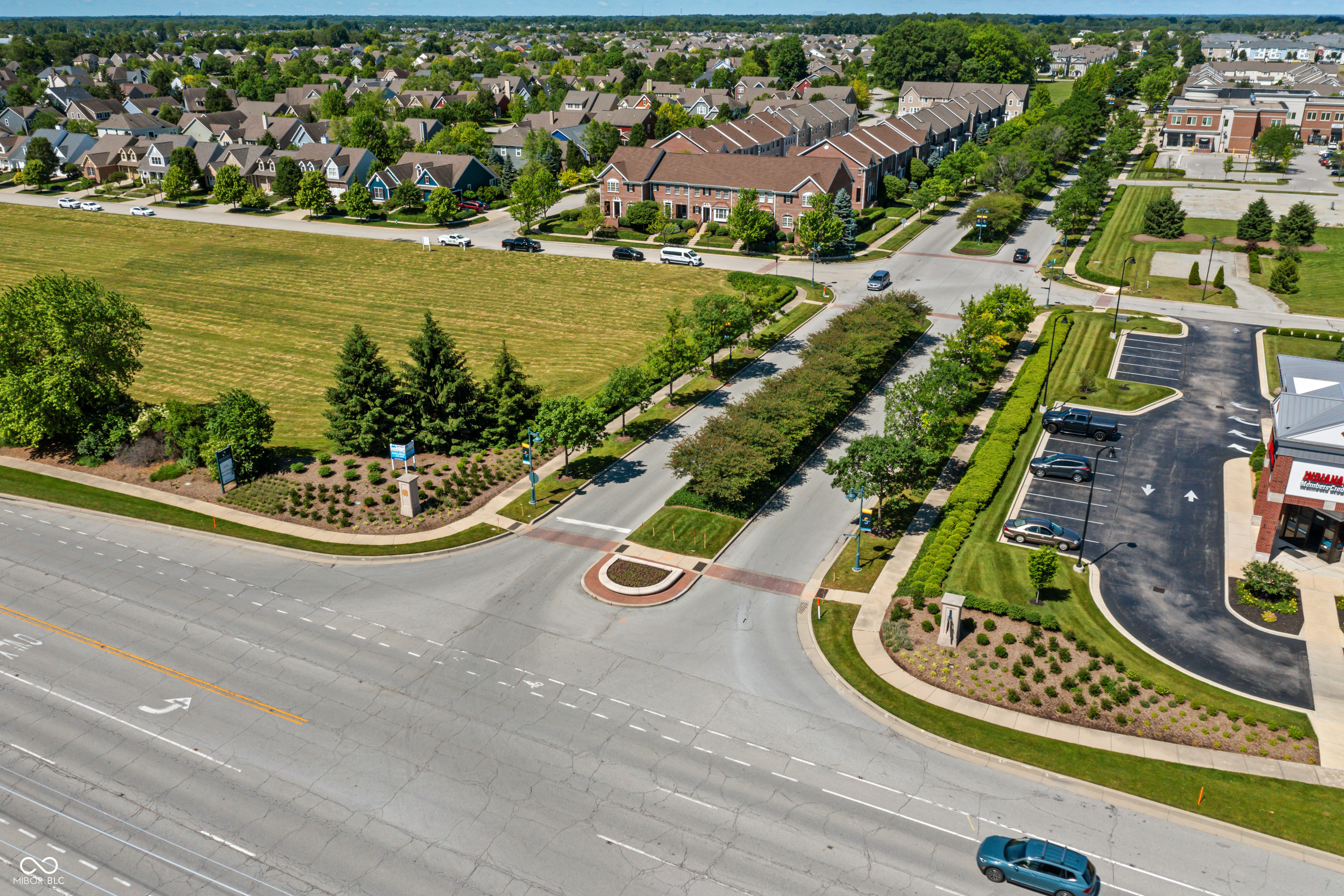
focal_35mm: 28
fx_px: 1045
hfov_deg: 65.5
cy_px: 448
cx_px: 672
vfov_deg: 46.4
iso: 100
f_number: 5
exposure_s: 1/320
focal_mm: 10.26
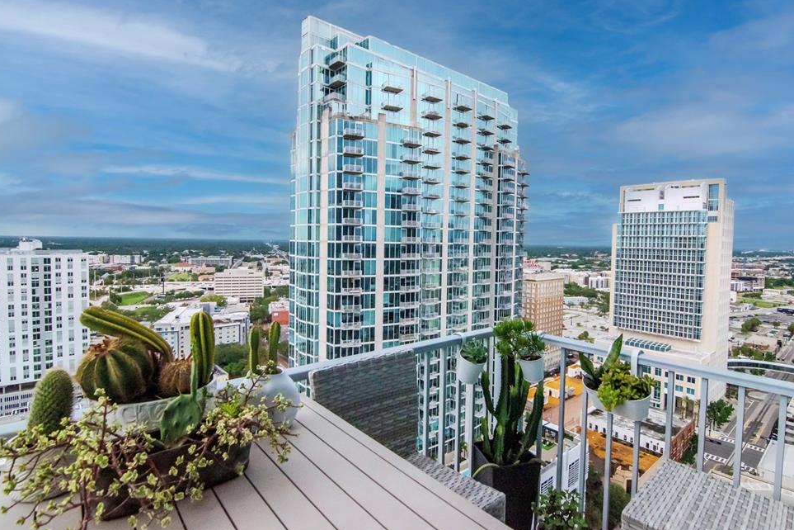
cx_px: 412
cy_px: 253
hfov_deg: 91.5
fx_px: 387
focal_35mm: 18
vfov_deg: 68.8
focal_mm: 11
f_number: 10
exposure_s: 1/4000
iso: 2000
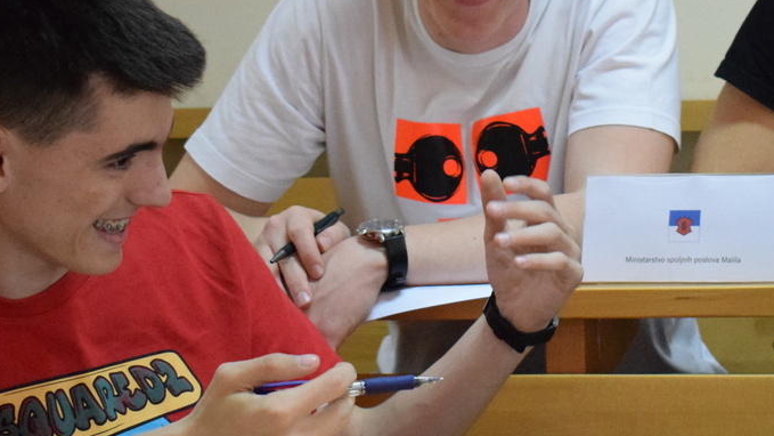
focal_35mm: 118
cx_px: 696
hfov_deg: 17.9
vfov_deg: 10.3
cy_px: 184
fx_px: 2422
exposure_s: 1/250
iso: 5000
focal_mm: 34
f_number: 4.5
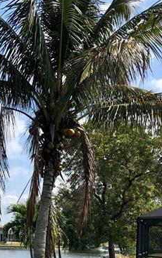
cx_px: -7
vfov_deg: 31.6
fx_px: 438
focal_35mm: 62
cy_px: 227
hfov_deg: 20.2
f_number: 1.8
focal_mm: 3.99
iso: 20
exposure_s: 1/2088
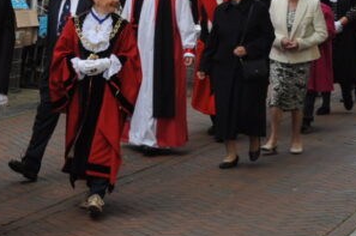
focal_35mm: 124
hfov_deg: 15.3
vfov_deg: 11.0
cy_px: 44
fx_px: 1224
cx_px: -183
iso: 400
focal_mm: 24
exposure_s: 1/200
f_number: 7.1
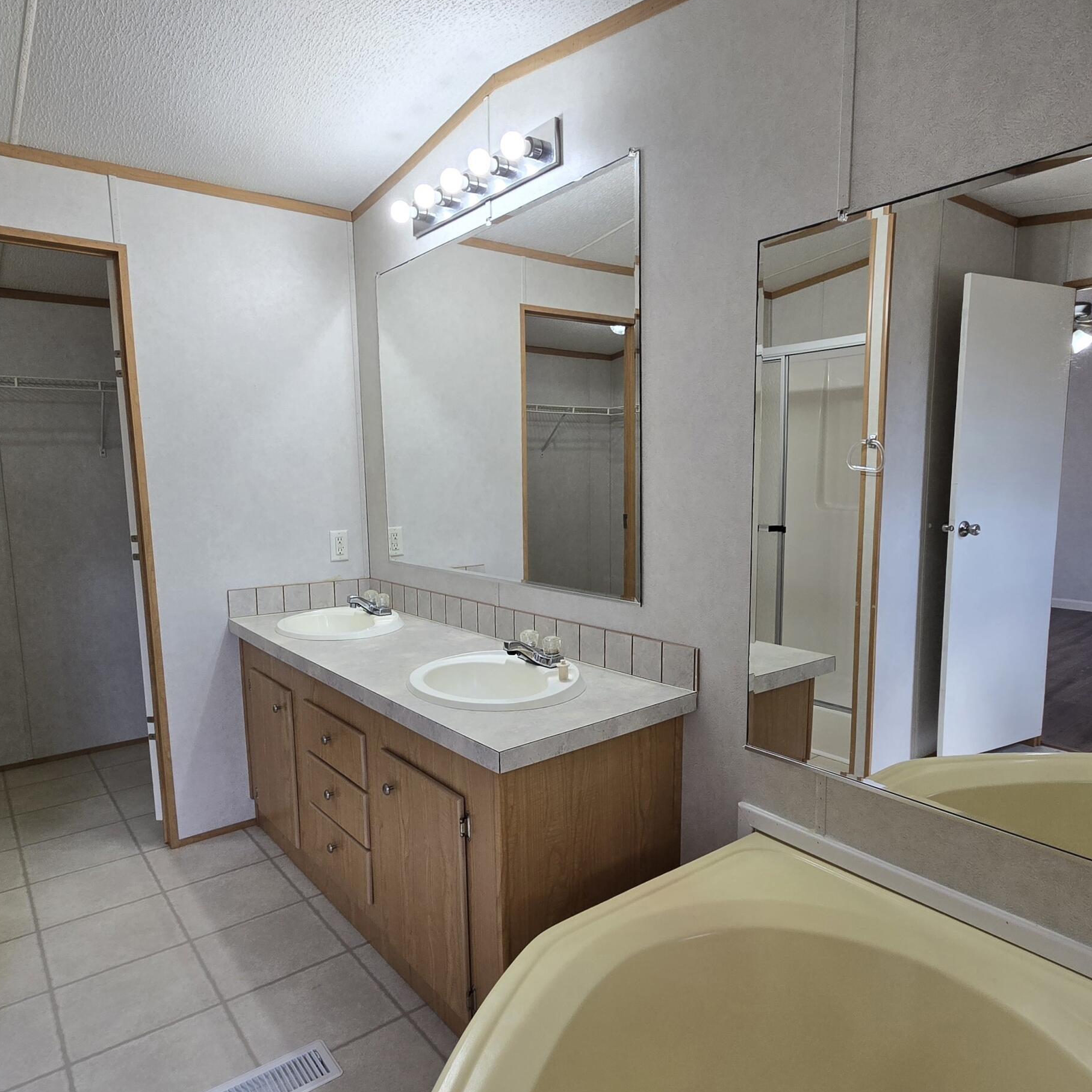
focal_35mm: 19
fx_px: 678
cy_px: 581
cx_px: 522
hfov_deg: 77.6
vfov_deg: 77.6
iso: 50
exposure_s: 1/60.2
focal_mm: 2.2
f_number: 2.2
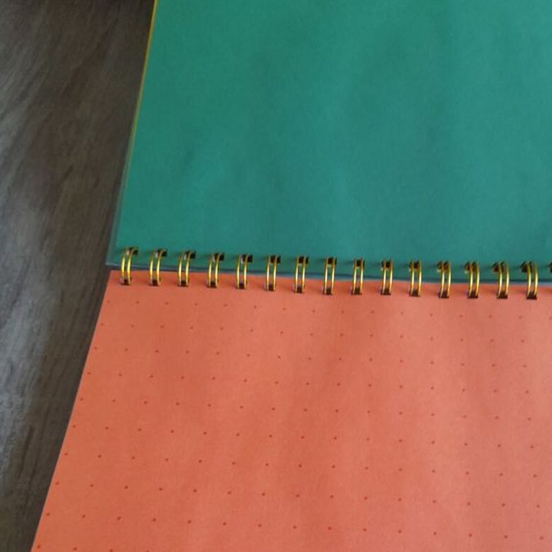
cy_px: 455
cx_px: 343
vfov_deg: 41.6
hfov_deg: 43.5
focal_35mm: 38
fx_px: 686
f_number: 2
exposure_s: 1/60
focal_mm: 4.6
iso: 250
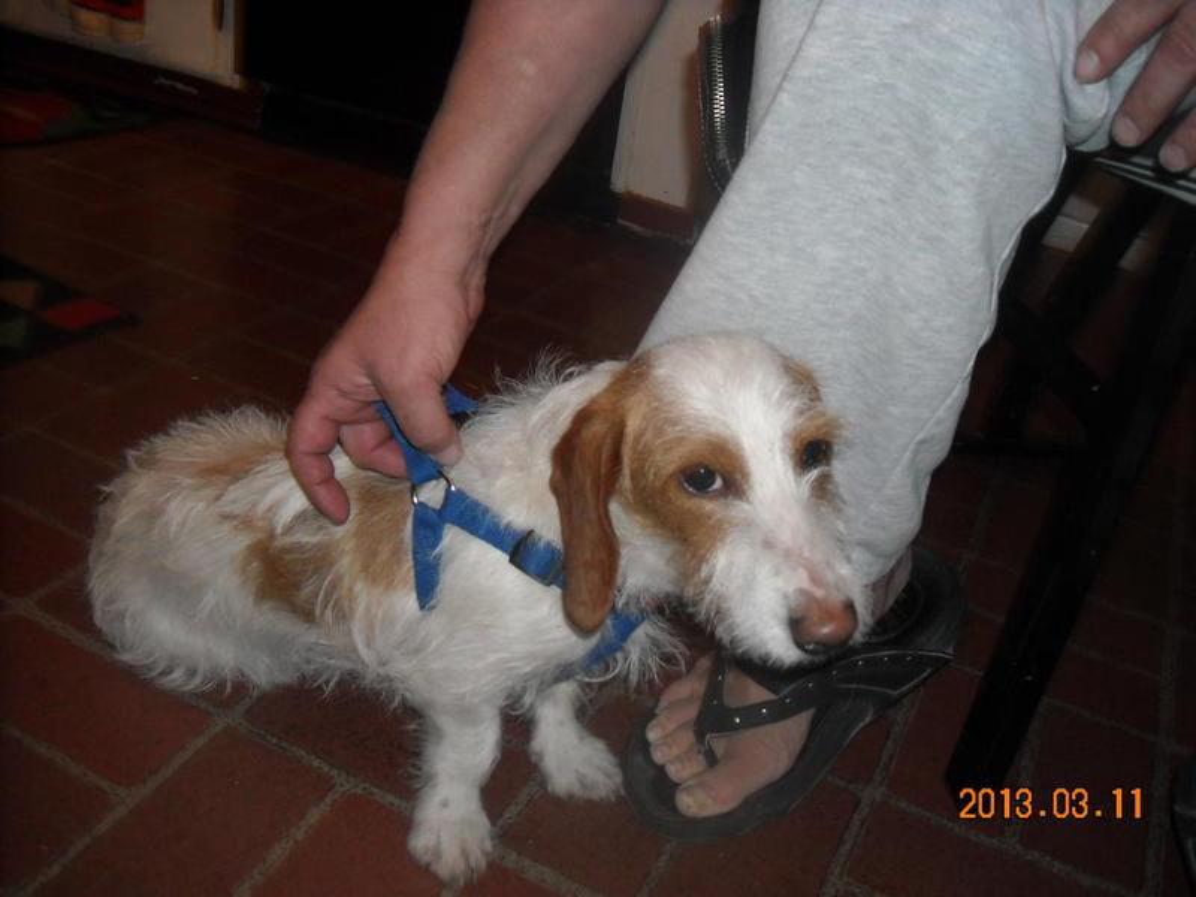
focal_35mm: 35
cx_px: 598
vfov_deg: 40.7
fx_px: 1209
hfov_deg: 52.6
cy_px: 448
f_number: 2.8
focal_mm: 5.7
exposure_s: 1/60
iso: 200
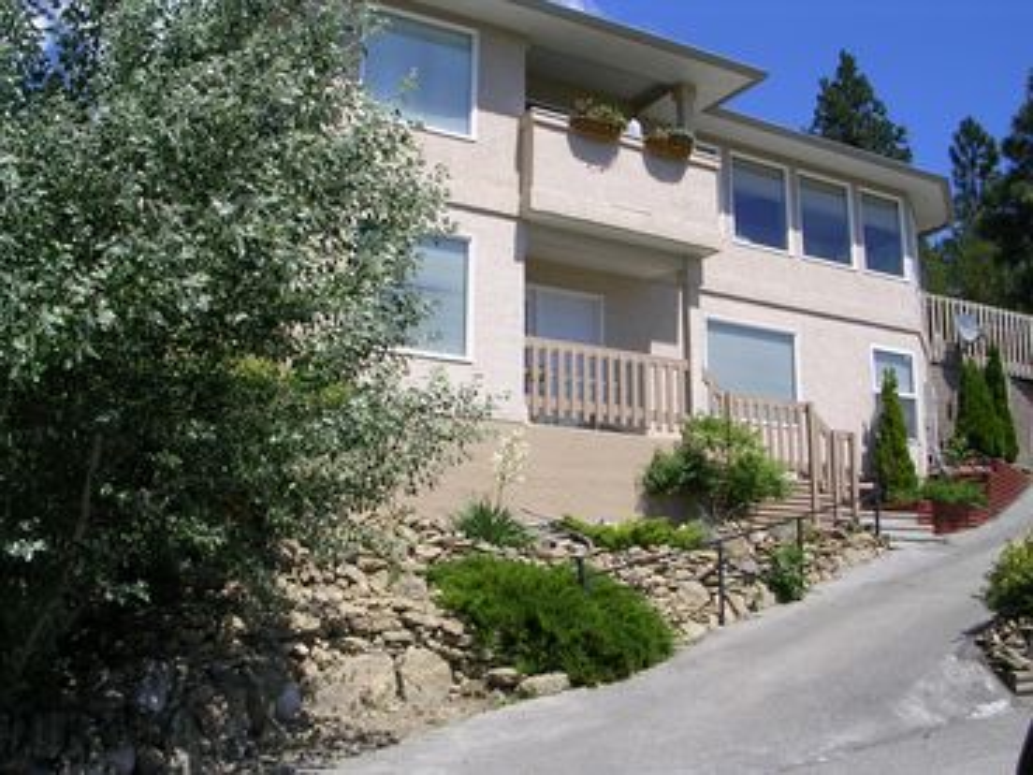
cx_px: 516
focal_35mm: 38
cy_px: 388
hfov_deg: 49.0
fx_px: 1134
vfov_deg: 37.7
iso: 50
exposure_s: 1/316
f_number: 5.6
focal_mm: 5.8
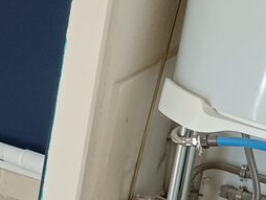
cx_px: -429
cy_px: -12
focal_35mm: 151
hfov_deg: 10.6
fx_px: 1161
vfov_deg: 9.8
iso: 392
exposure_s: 1/50.1
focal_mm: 5.59
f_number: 1.88
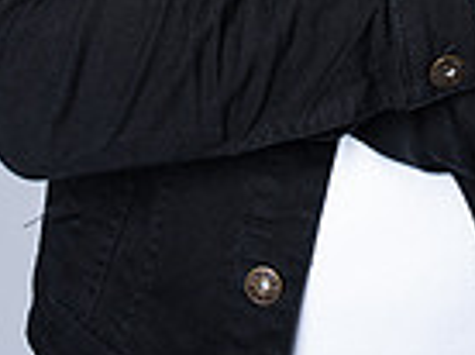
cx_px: 403
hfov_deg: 17.7
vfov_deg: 12.0
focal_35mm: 110
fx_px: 1507
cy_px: -341
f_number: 6.3
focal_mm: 35
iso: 250
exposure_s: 1/200
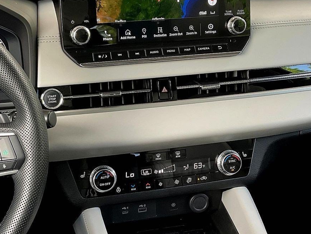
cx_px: 132
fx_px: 476
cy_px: 126
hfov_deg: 36.1
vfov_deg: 27.5
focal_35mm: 53
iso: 64
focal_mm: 3
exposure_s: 1/100
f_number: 1.8
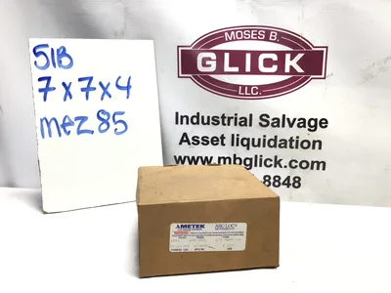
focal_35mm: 31
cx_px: 196
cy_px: 146
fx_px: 350
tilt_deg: -11.5
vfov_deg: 45.4
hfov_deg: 58.4
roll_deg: -1.2
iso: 40
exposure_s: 1/120
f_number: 2.4
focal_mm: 3.3
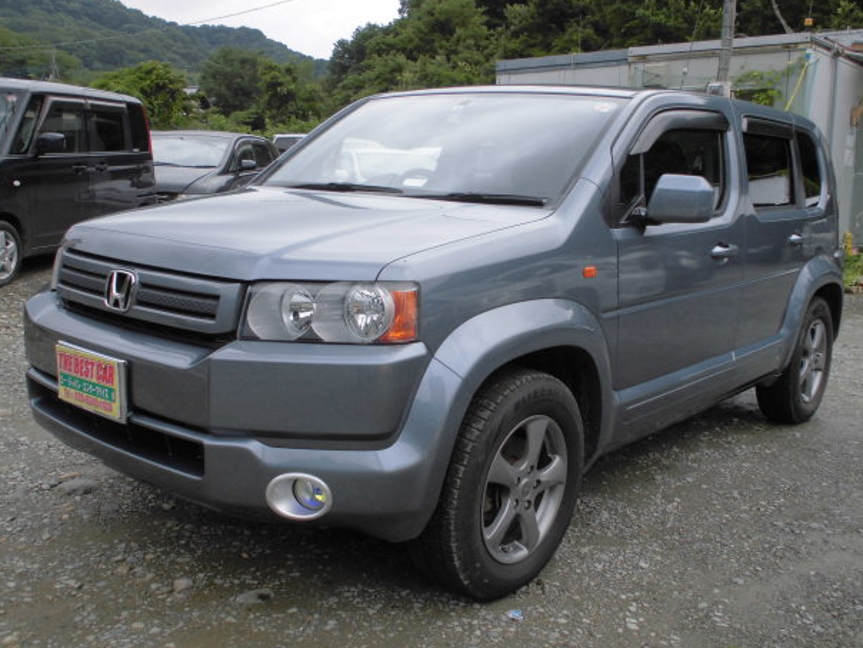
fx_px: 898
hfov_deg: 51.4
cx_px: 440
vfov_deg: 39.7
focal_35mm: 36
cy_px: 325
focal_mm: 6.1
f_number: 4
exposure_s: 1/250
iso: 100
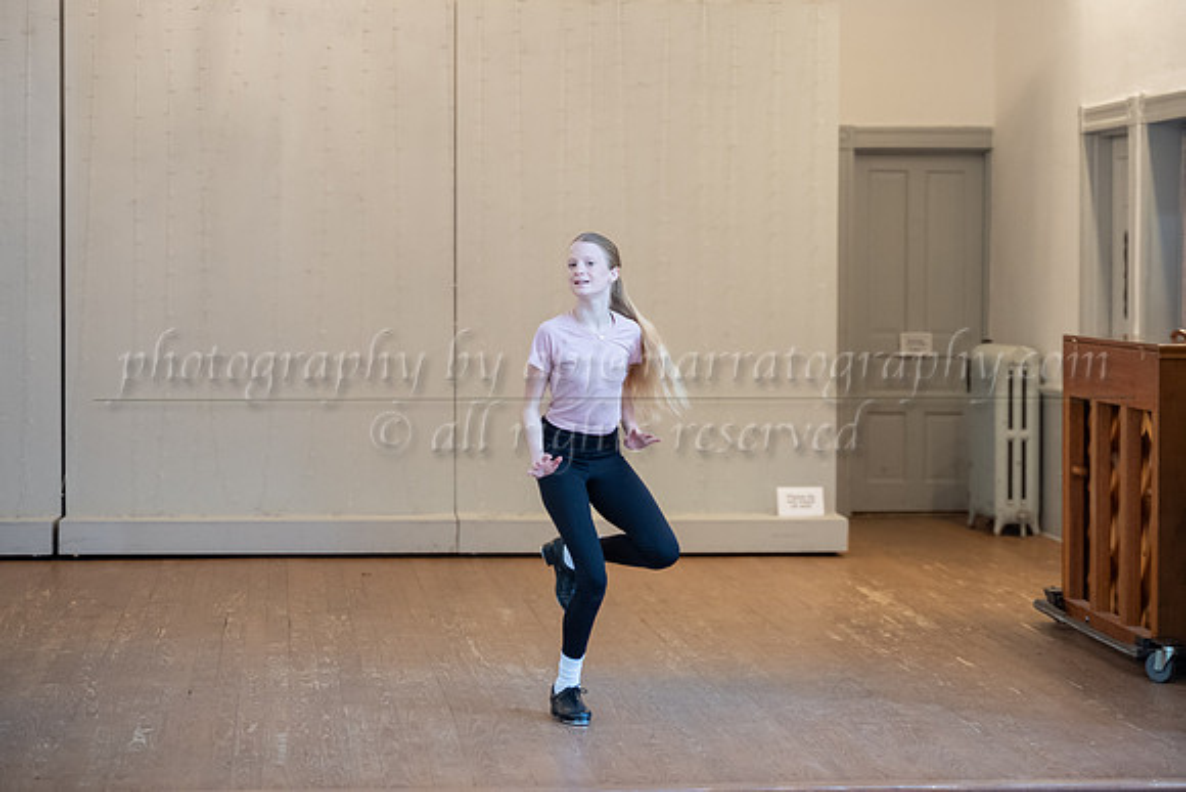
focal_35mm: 94
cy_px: 353
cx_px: 619
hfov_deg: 21.7
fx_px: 3100
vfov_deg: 14.5
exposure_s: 1/200
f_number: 2.8
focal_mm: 75
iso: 1600
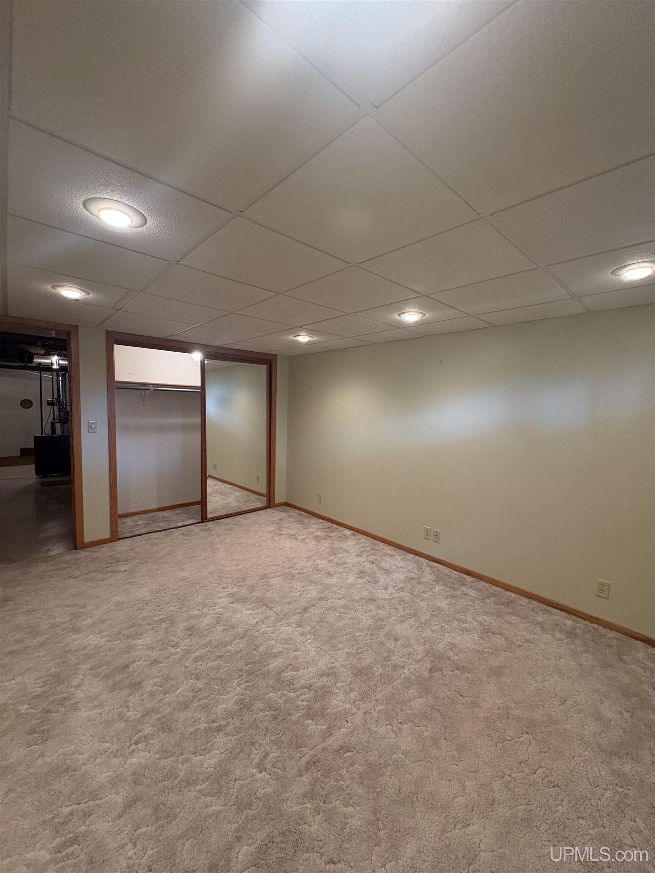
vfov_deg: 102.1
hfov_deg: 85.7
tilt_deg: -5.1
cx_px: 328
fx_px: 353
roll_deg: -2.0
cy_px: 436
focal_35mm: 14
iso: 400
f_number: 2.2
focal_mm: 2.22
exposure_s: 1/60
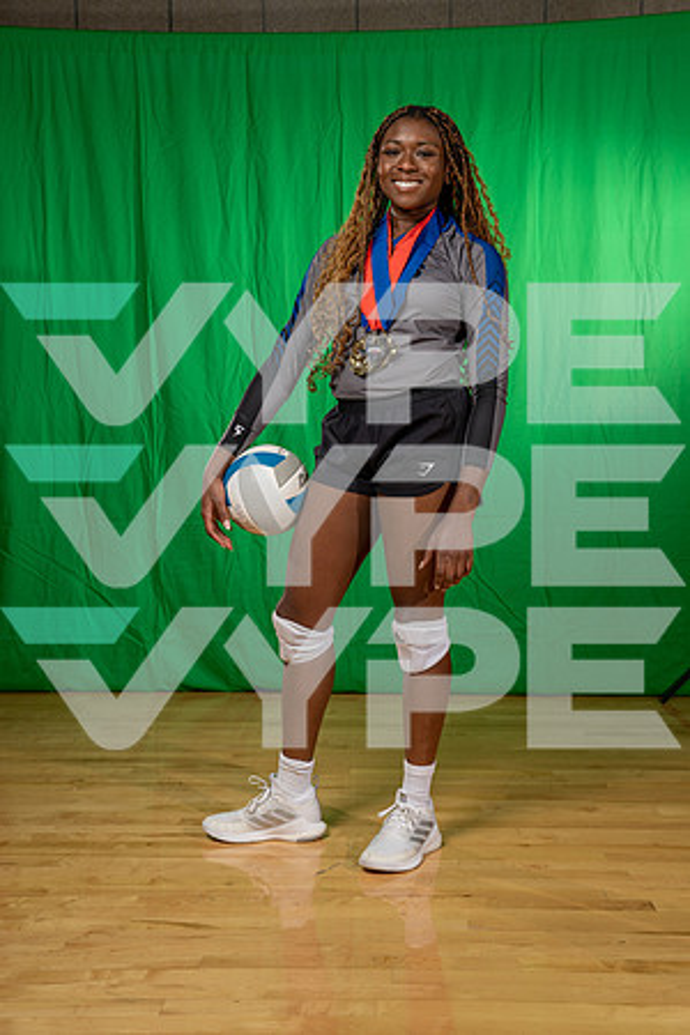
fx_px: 1236
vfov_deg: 45.4
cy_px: 518
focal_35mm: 43
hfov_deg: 31.2
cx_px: 345
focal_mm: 43
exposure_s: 1/250
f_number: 5.6
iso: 160
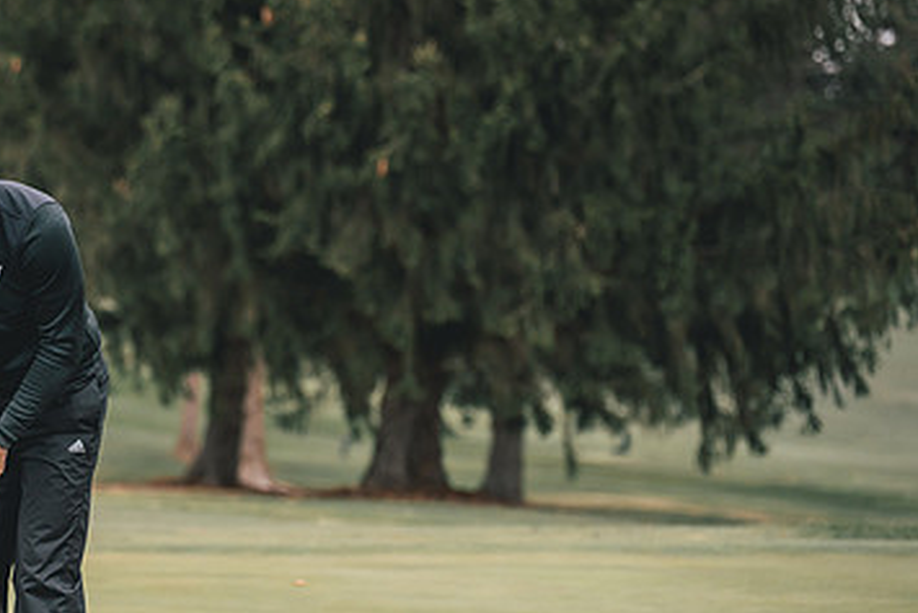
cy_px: 409
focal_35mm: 223
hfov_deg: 9.2
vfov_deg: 6.2
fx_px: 5689
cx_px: 67
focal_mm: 106
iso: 640
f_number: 2.8
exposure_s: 1/3200
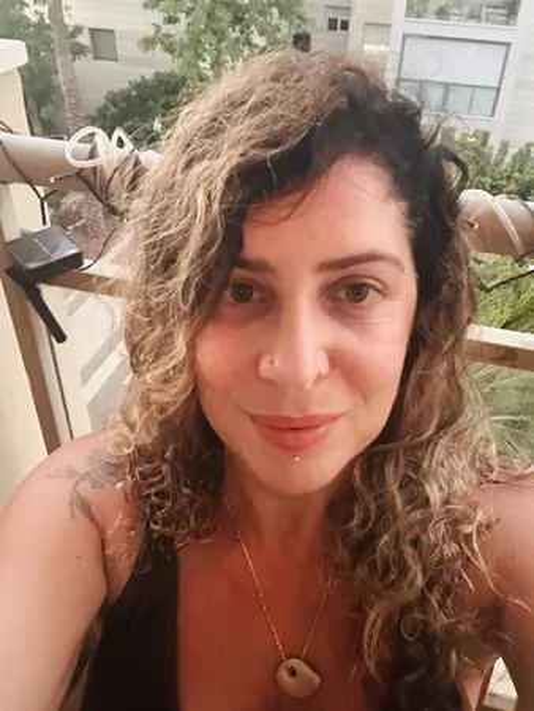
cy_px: 356
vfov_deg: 59.9
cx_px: 267
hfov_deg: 46.8
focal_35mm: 30
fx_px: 616
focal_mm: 2.69
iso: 1000
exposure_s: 1/17
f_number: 1.9
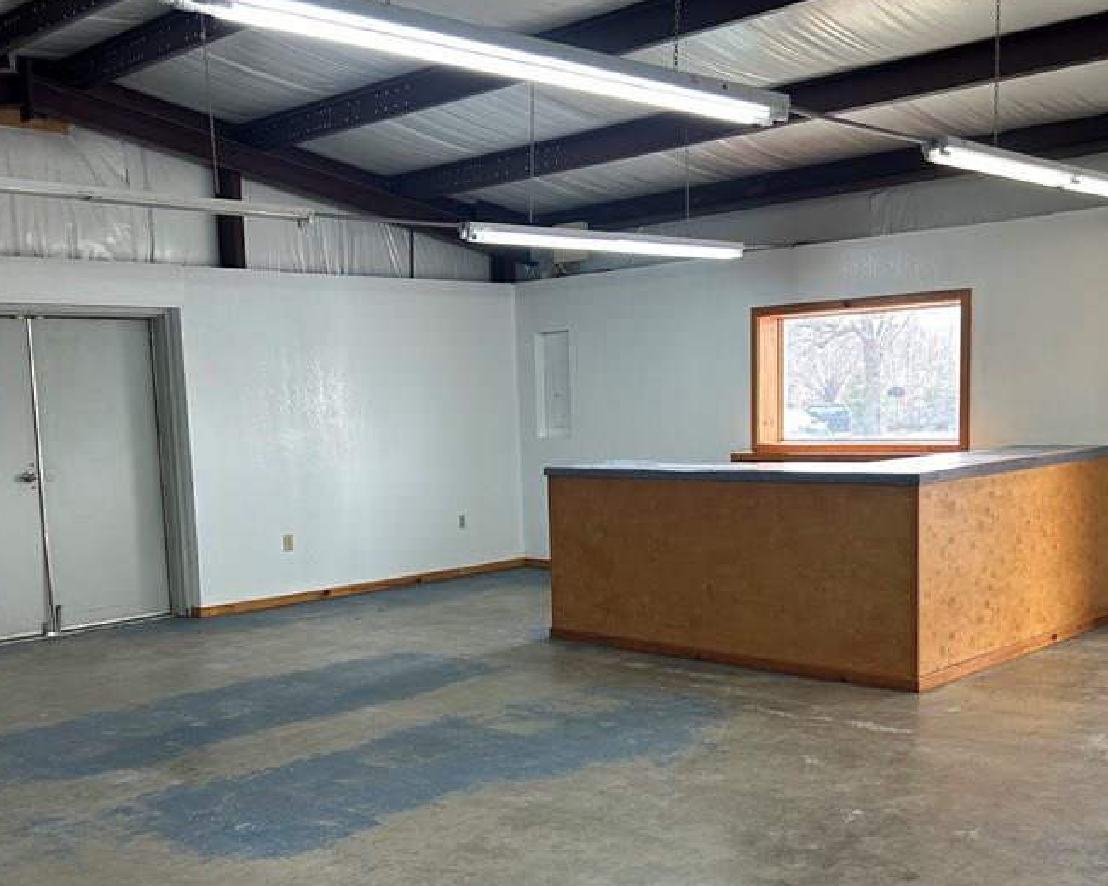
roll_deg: +2.4
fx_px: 1312
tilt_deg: -6.7
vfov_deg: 37.1
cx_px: 498
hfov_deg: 45.7
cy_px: 550
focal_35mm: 40
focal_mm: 5.7
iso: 80
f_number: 1.5
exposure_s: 1/120
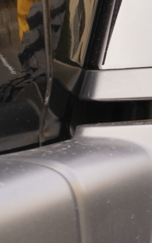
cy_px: 149
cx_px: 360
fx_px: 1140
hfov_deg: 7.2
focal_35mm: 172
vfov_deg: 12.2
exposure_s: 1/125
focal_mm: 54
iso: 800
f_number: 5.6
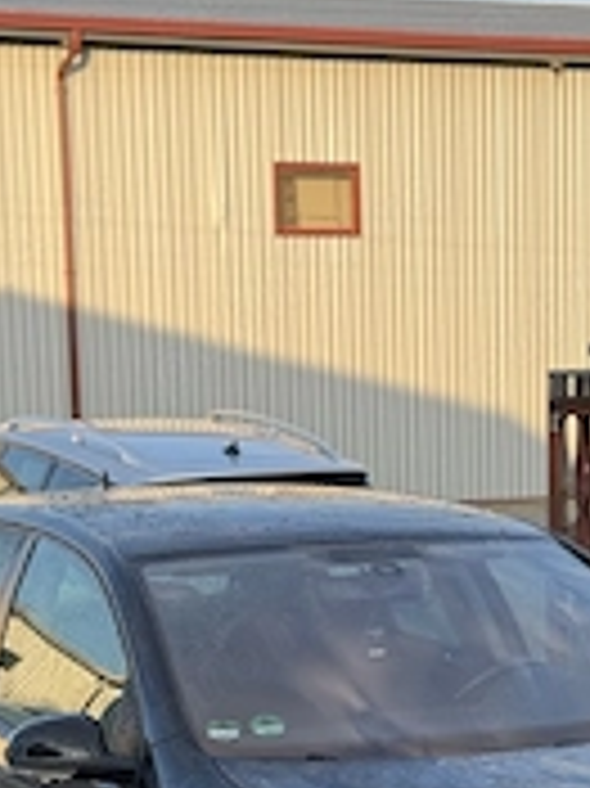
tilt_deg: -7.9
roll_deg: +0.9
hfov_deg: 13.4
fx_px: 2503
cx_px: 450
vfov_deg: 17.6
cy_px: 702
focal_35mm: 110
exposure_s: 1/1149
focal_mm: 6.76
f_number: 1.78
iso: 64
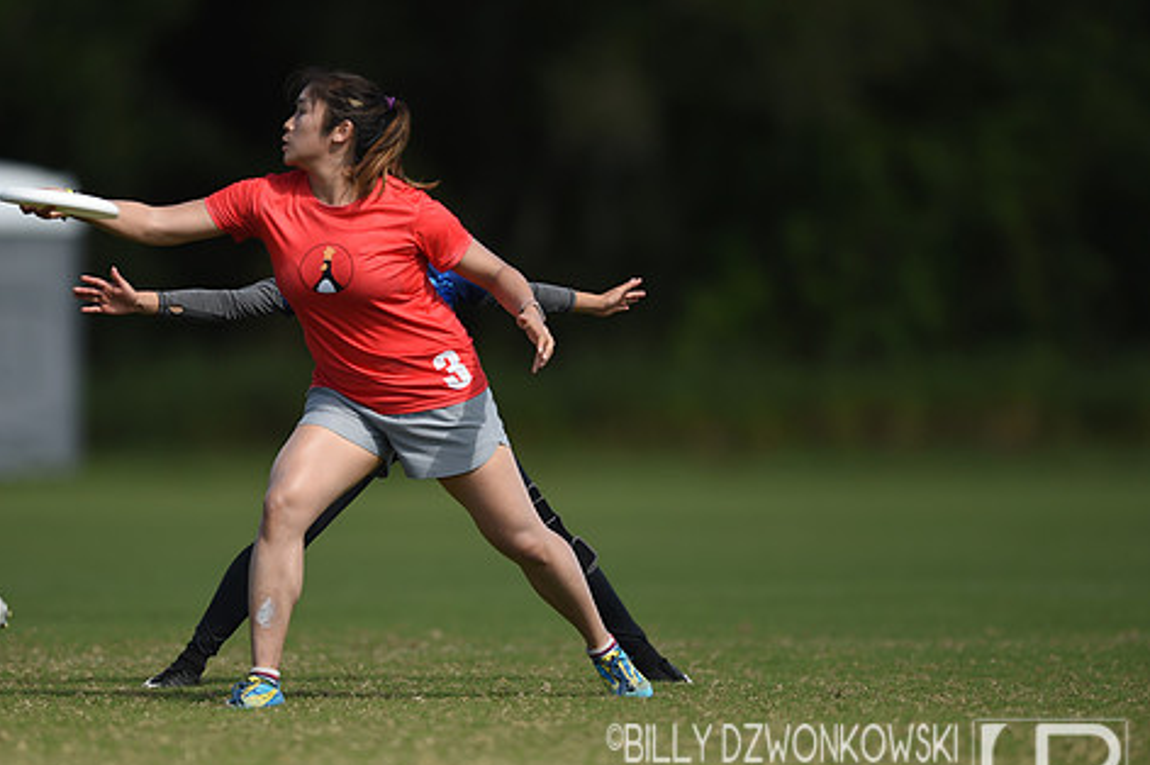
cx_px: 451
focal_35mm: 492
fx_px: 15705
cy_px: 373
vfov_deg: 2.8
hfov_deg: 4.2
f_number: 2.8
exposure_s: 1/2000
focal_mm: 400
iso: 100
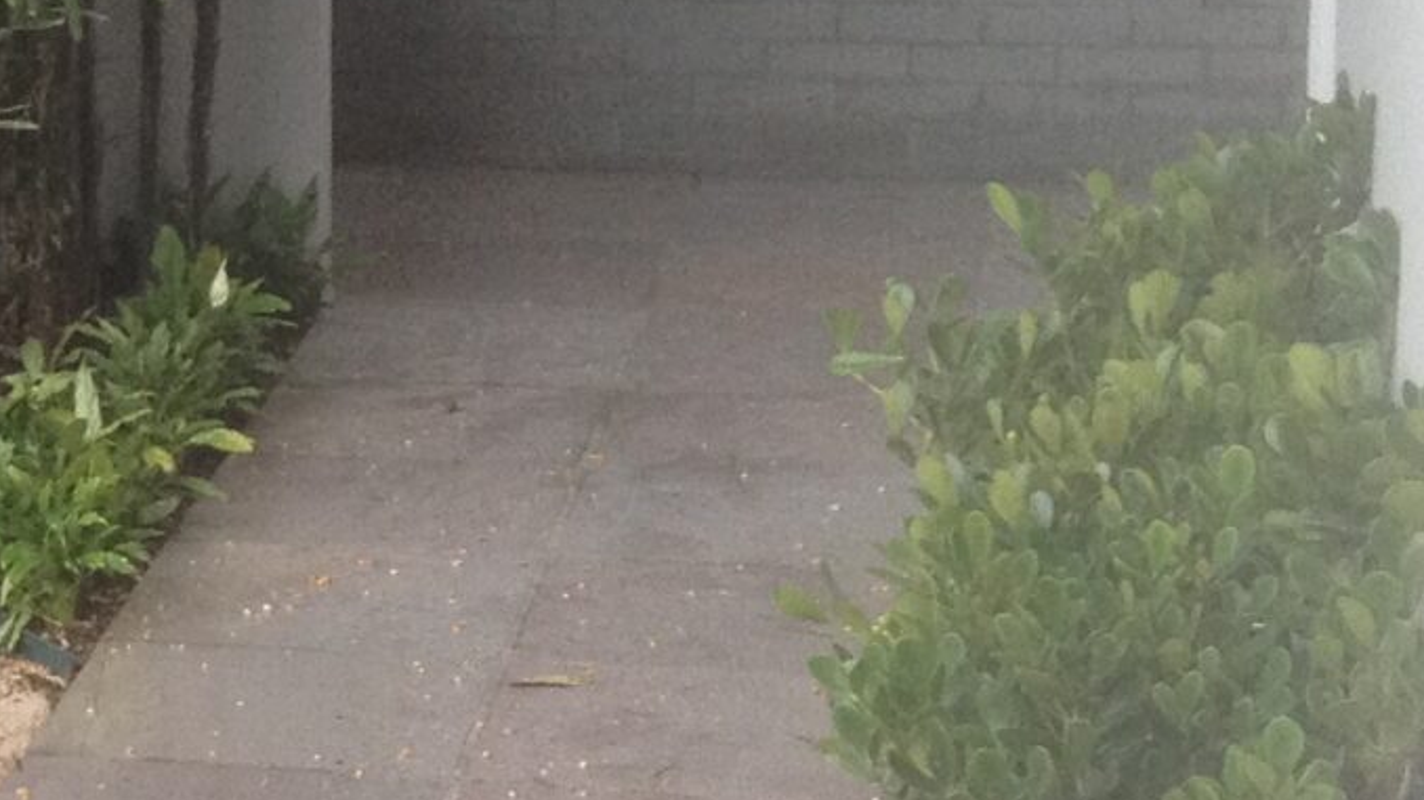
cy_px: 174
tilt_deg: -13.0
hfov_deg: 14.0
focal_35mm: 144
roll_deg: +0.9
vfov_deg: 8.4
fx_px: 5436
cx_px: -727
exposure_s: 1/120
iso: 80
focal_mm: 4.28
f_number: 2.4
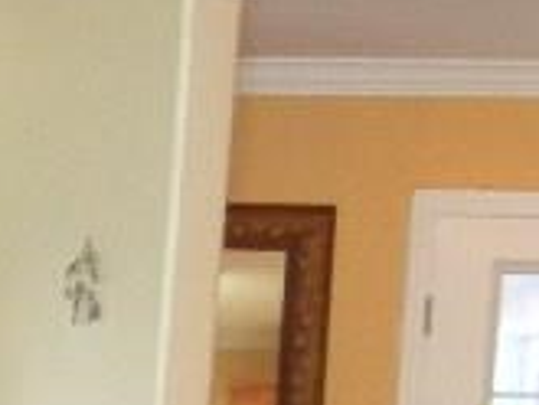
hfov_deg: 9.1
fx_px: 2898
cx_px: -944
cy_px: 823
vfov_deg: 7.6
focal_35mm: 186
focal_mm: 5.4
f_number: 3.5
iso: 395
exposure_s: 1/30
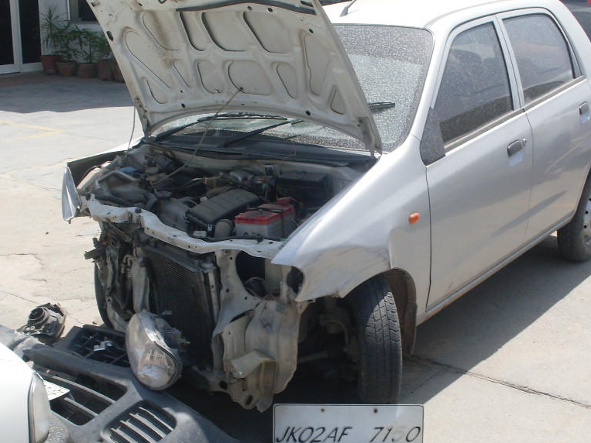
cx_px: 321
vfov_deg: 28.5
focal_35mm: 51
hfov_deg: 37.5
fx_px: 871
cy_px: 260
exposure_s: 1/180
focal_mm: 6.3
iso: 80
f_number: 8.4
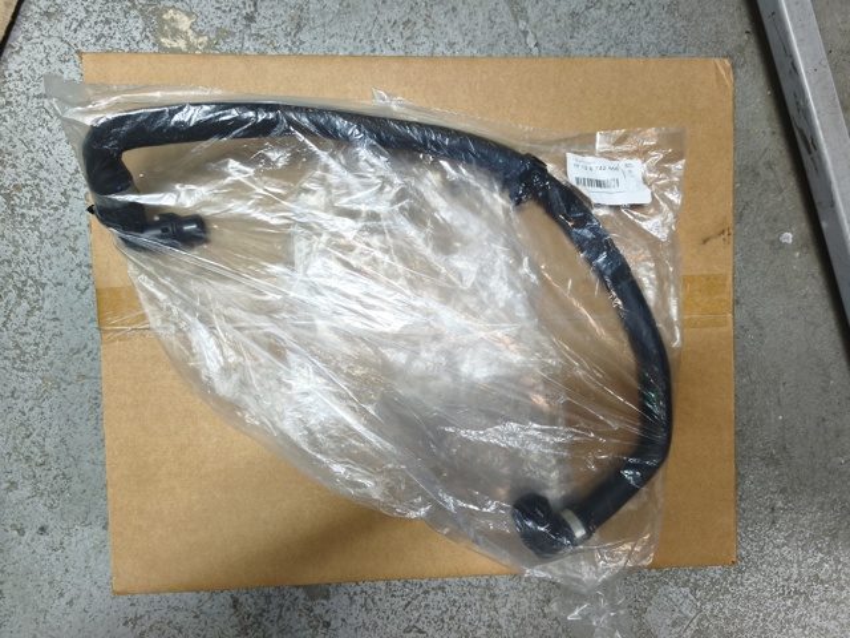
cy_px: 319
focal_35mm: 23
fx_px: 565
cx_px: 425
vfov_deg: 58.9
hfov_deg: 73.9
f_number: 1.7
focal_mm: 5.35
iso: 400
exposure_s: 1/100
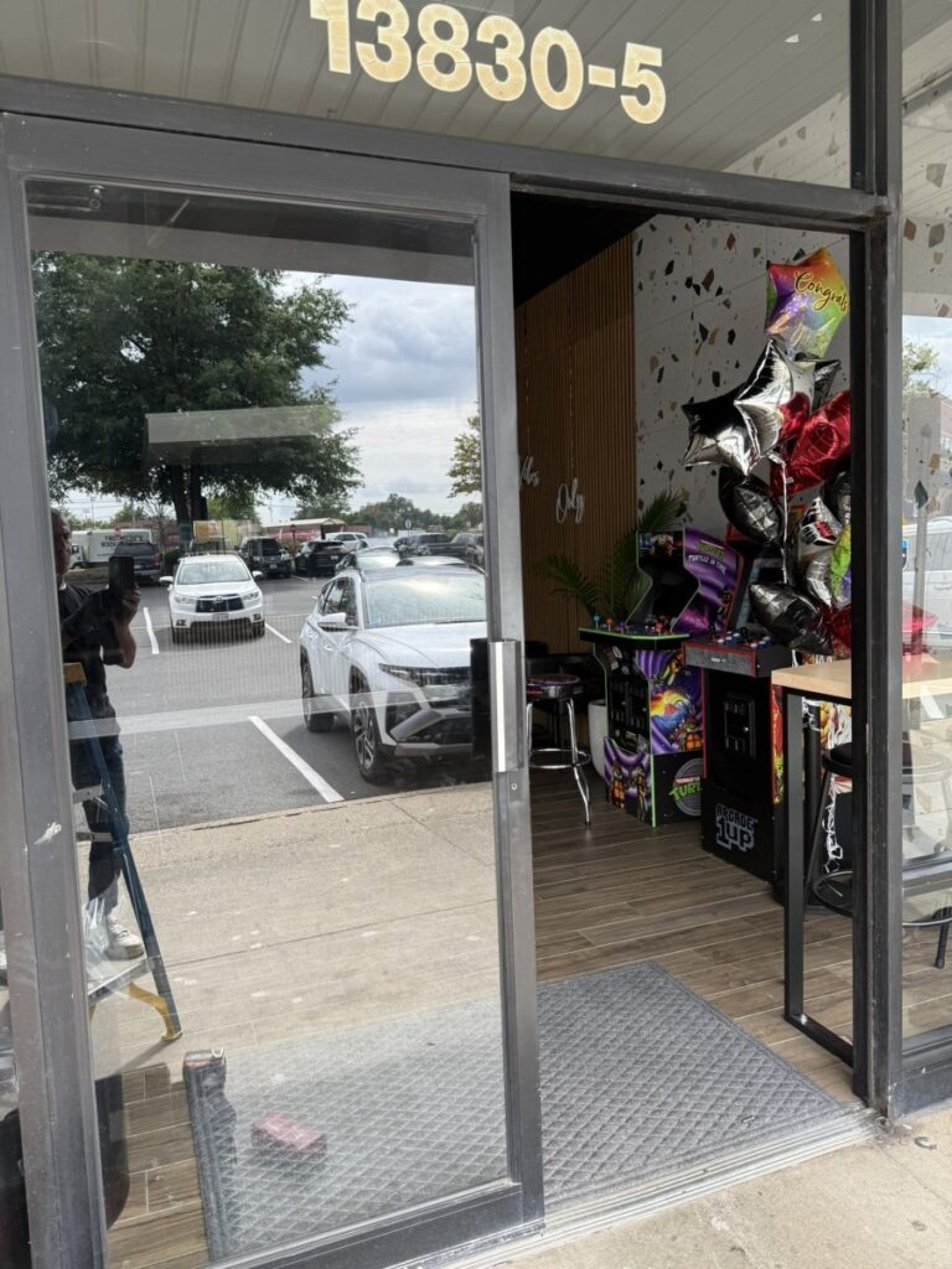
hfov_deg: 56.8
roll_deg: +2.8
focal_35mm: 24
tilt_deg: -4.5
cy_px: 634
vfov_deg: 71.6
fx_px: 880
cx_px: 476
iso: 80
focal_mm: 6.76
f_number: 1.78
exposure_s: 1/303
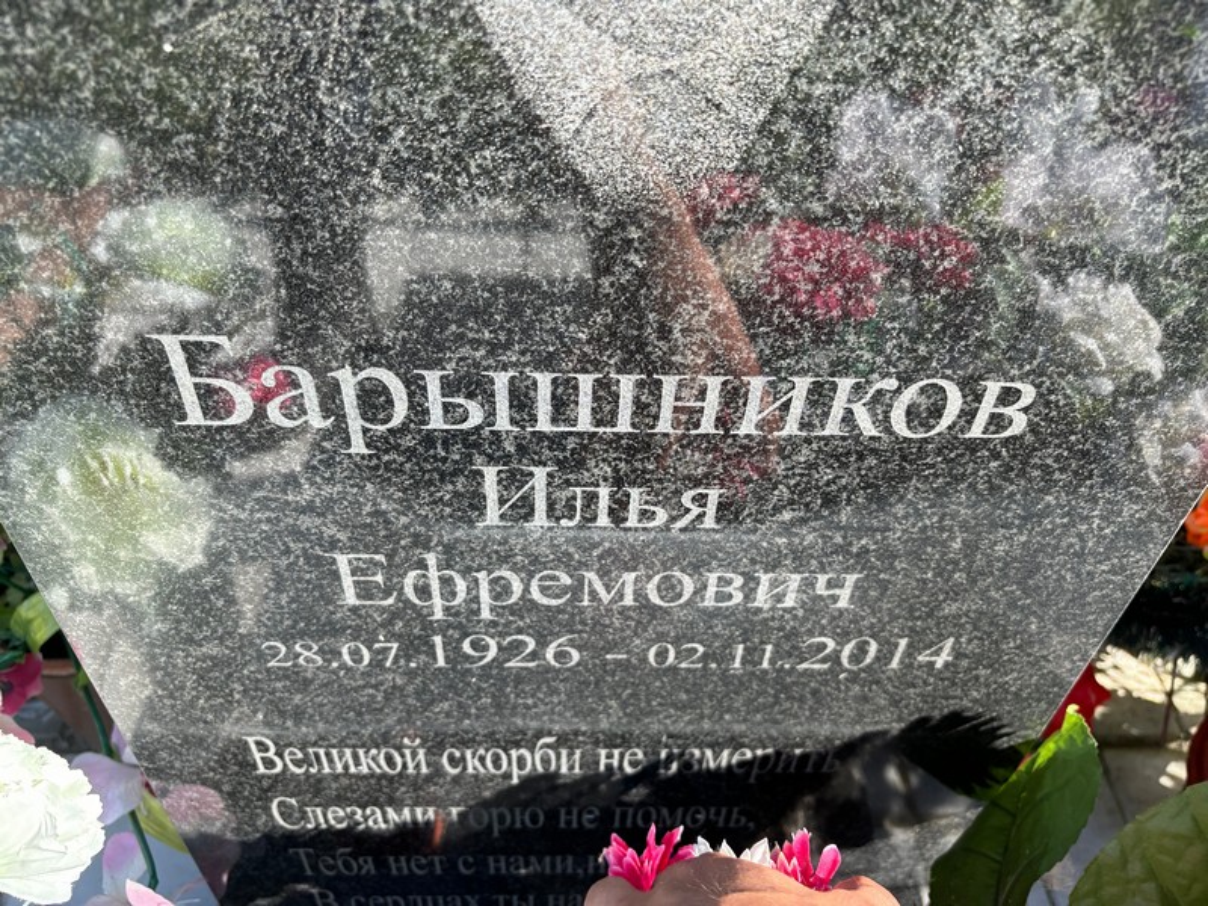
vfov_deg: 53.1
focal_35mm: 26
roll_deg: -3.8
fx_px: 907
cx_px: 604
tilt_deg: -40.7
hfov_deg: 67.3
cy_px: 453
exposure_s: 1/597
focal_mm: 5.96
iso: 50
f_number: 1.6
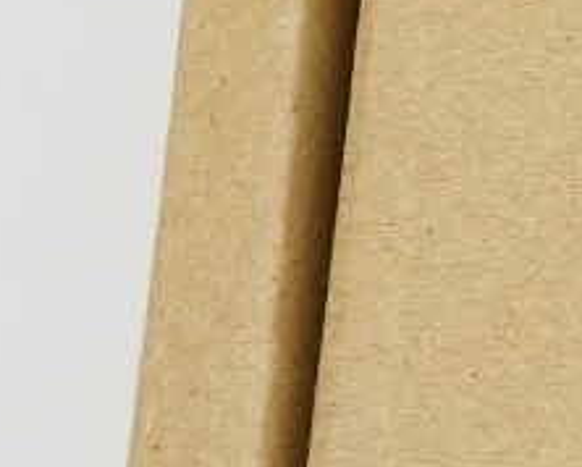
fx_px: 5058
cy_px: -88
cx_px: 1888
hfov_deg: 6.0
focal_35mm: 293
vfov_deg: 5.3
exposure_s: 1/60
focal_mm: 29
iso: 400
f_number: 6.3
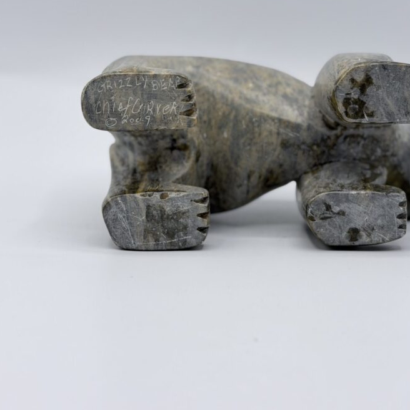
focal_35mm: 69
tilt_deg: -10.4
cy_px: 115
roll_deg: +0.0
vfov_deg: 24.8
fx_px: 925
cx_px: 237
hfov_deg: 25.0
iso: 64
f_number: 1.78
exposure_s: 1/1403
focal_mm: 6.76
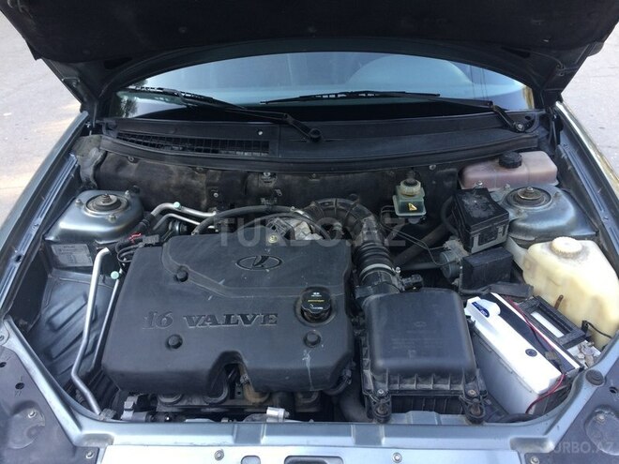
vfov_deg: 48.2
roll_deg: +0.2
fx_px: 519
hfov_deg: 61.7
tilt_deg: -35.9
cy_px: 232
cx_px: 310
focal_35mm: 29
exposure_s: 1/50
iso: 40
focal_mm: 4.15
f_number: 2.2
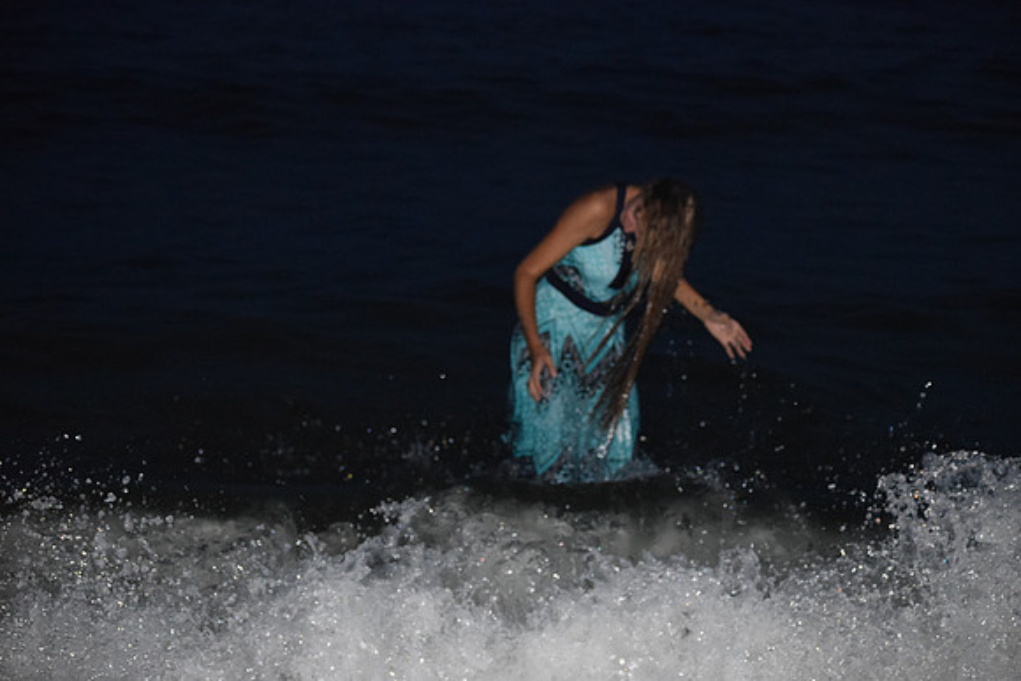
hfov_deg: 20.0
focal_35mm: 102
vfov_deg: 13.4
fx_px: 2893
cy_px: 340
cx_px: 510
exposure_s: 1/60
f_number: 4.2
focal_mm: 68
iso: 3200
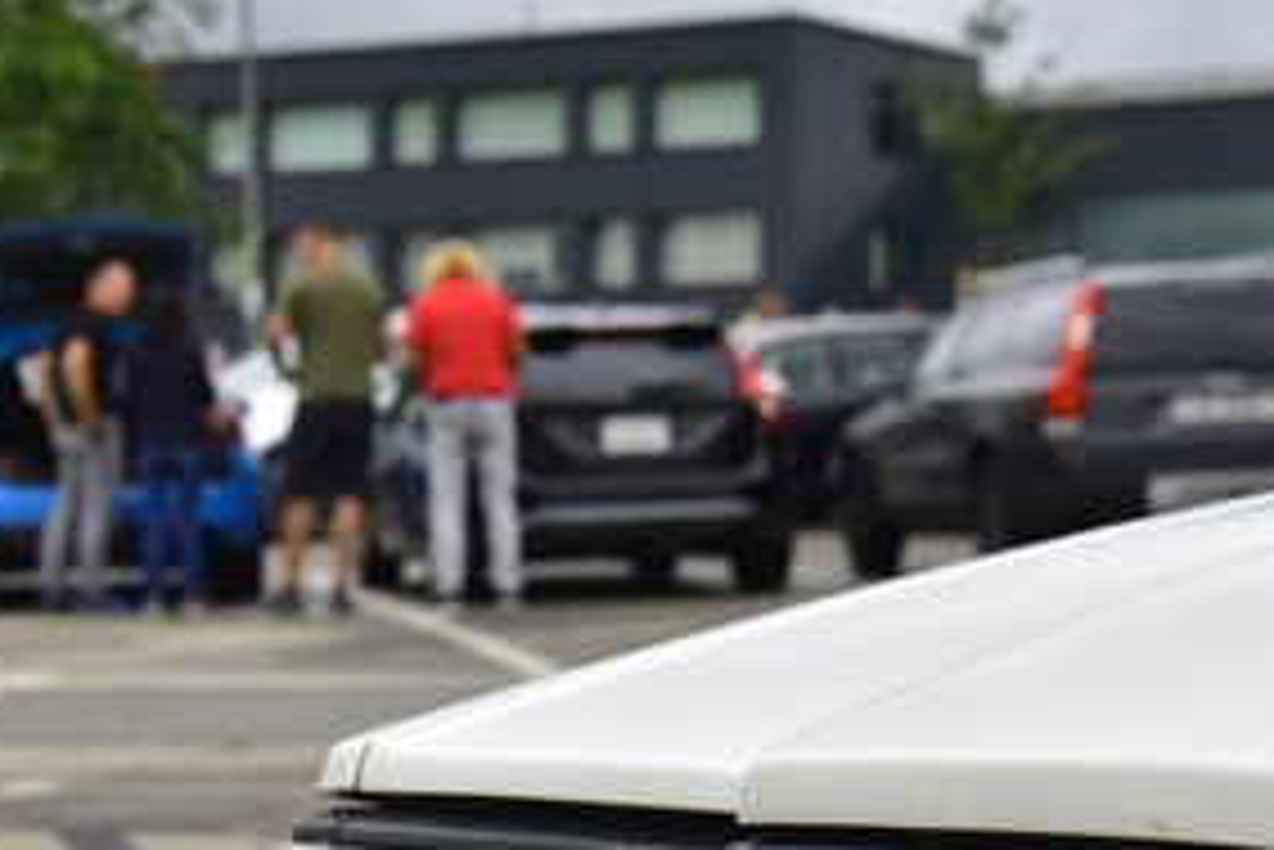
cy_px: 711
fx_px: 3753
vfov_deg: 12.9
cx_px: 669
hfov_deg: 19.3
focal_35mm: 106
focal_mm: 50
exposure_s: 1/800
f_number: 5.6
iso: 400
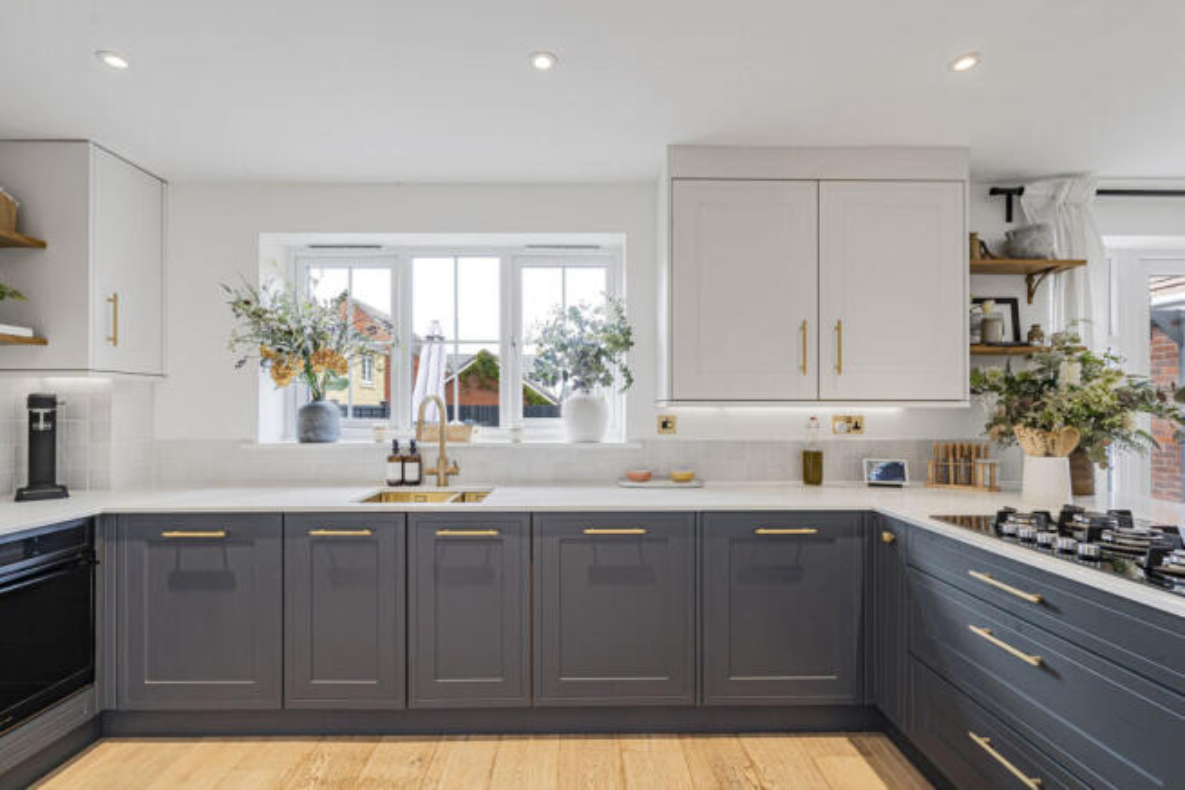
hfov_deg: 96.7
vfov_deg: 73.8
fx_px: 527
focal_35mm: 16
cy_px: 395
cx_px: 592
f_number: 7.1
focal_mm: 16
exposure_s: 1/30
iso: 400
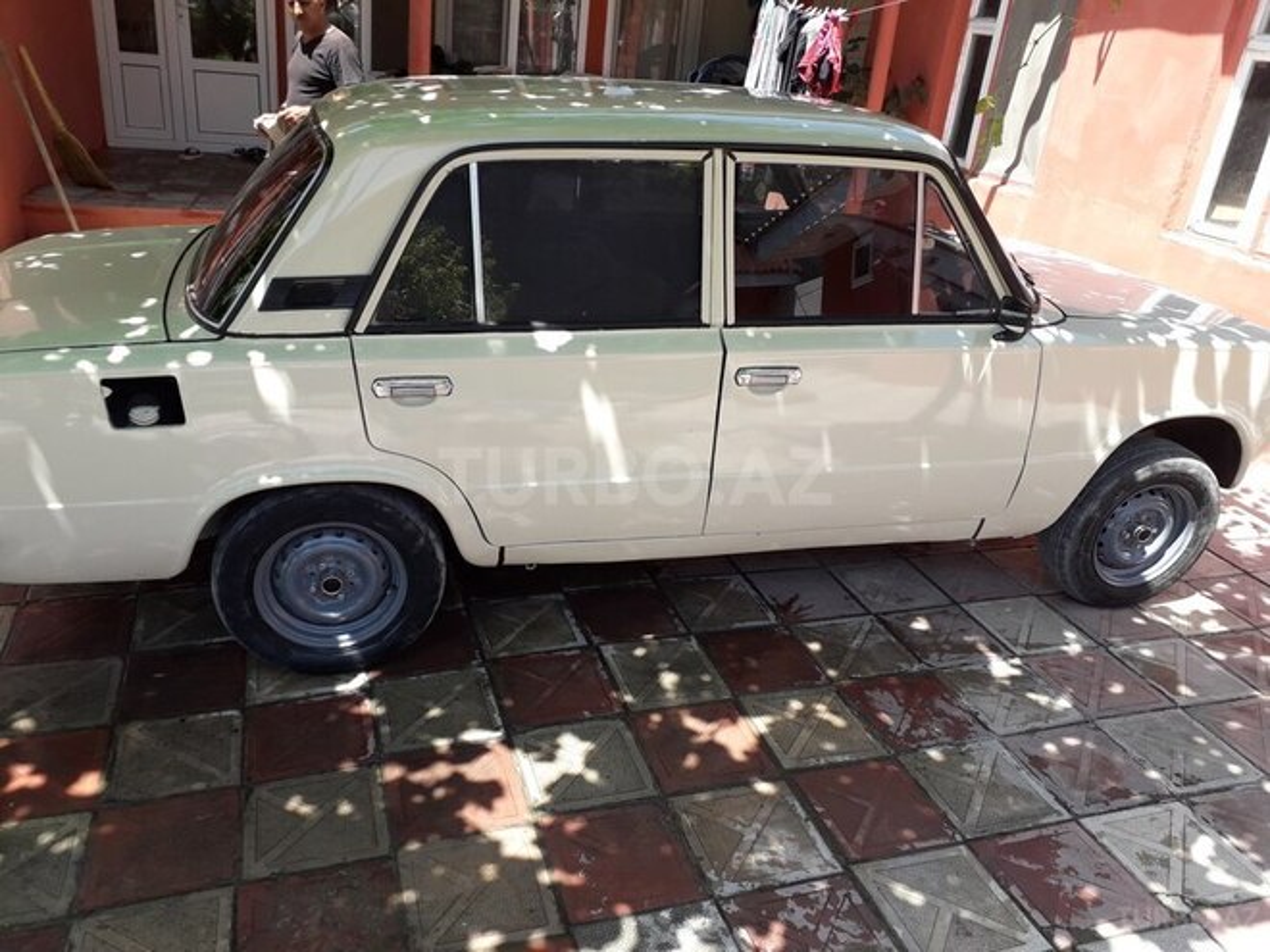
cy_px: 476
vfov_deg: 51.4
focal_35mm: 27
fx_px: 991
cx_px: 635
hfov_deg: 65.3
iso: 40
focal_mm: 3.6
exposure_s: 1/418
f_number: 1.9
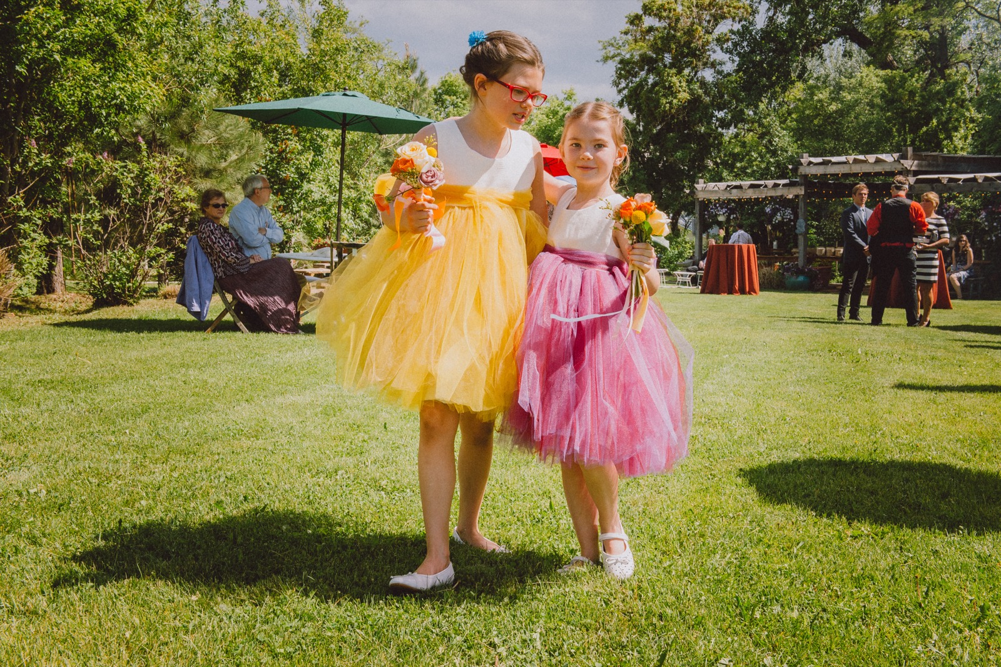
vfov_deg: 31.9
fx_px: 1167
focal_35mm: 42
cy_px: 334
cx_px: 500
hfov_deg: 46.4
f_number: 14
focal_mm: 42
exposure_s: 1/800
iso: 2000
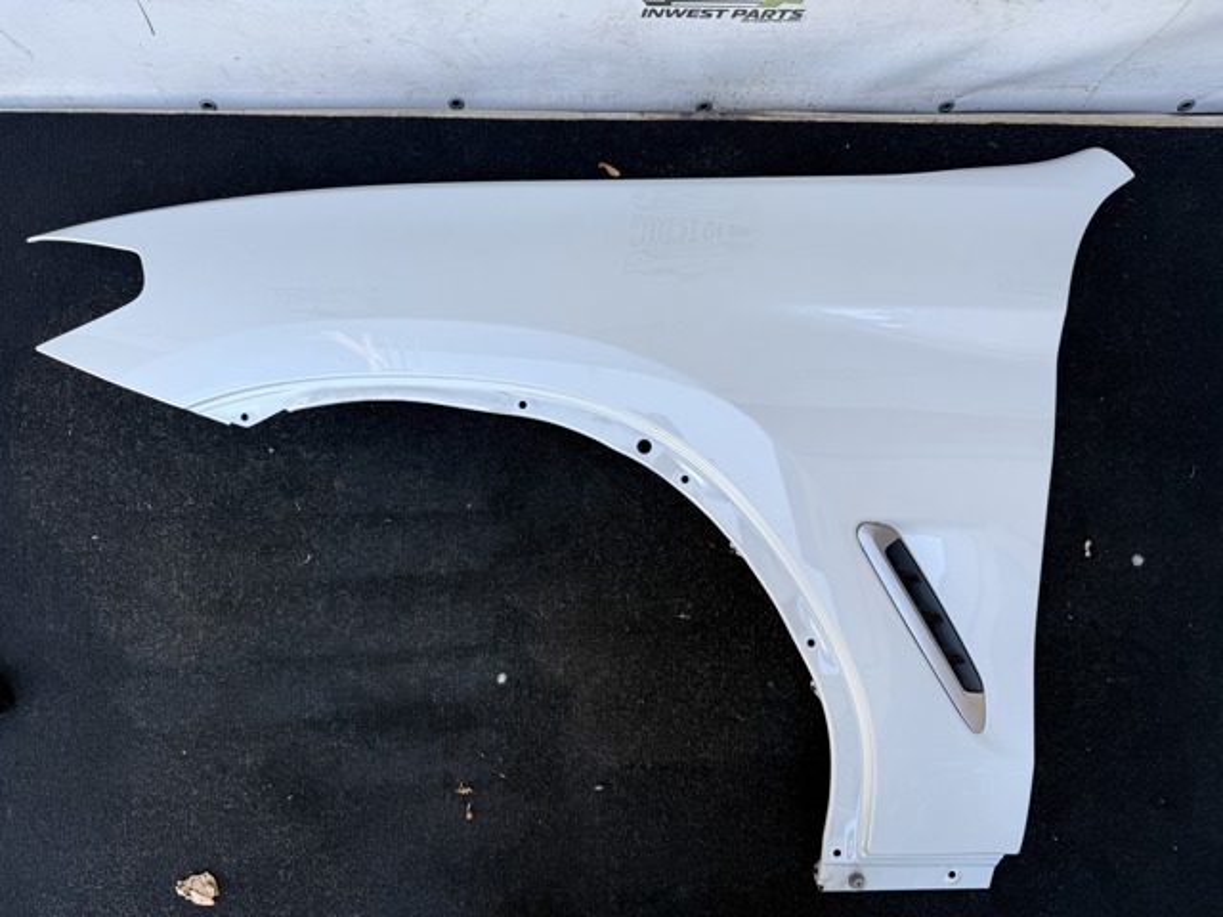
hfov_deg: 71.6
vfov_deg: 56.8
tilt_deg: -83.2
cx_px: 612
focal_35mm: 24
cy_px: 458
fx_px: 848
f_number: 1.78
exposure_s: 1/445
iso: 80
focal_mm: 6.76
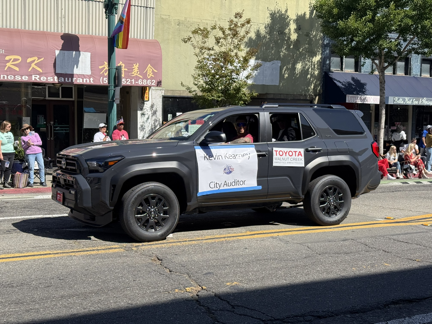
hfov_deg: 39.7
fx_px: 599
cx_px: 216
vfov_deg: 30.3
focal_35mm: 48
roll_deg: -0.3
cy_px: 162
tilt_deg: -3.4
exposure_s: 1/2976
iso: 64
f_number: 1.78
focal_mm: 6.76
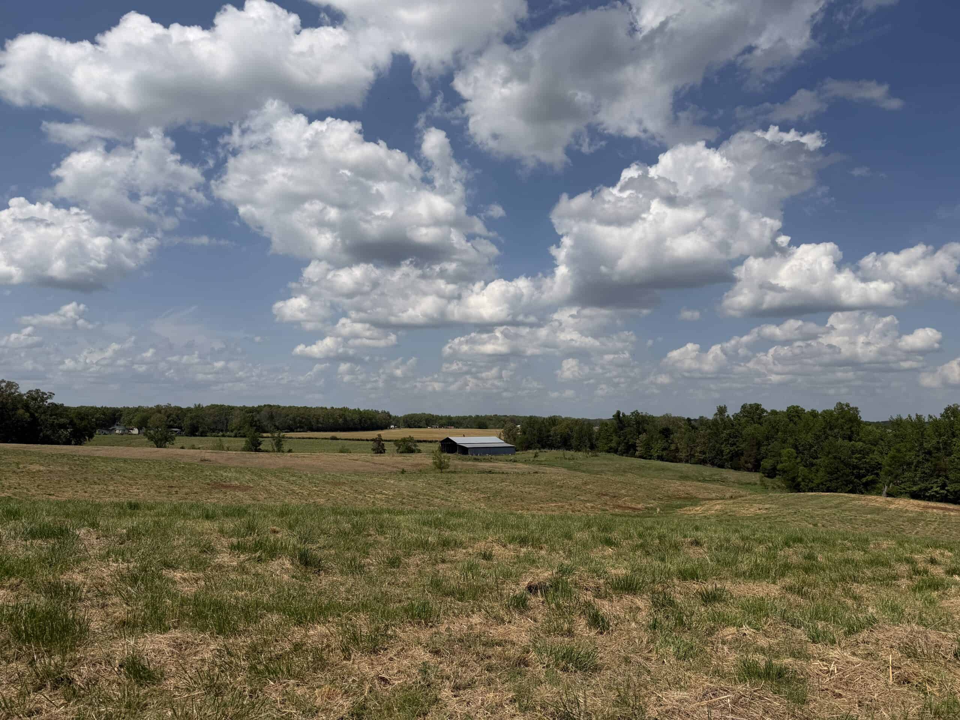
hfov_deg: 71.6
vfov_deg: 56.8
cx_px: 480
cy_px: 360
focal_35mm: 24
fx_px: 666
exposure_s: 1/11905
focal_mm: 6.76
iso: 80
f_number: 1.78
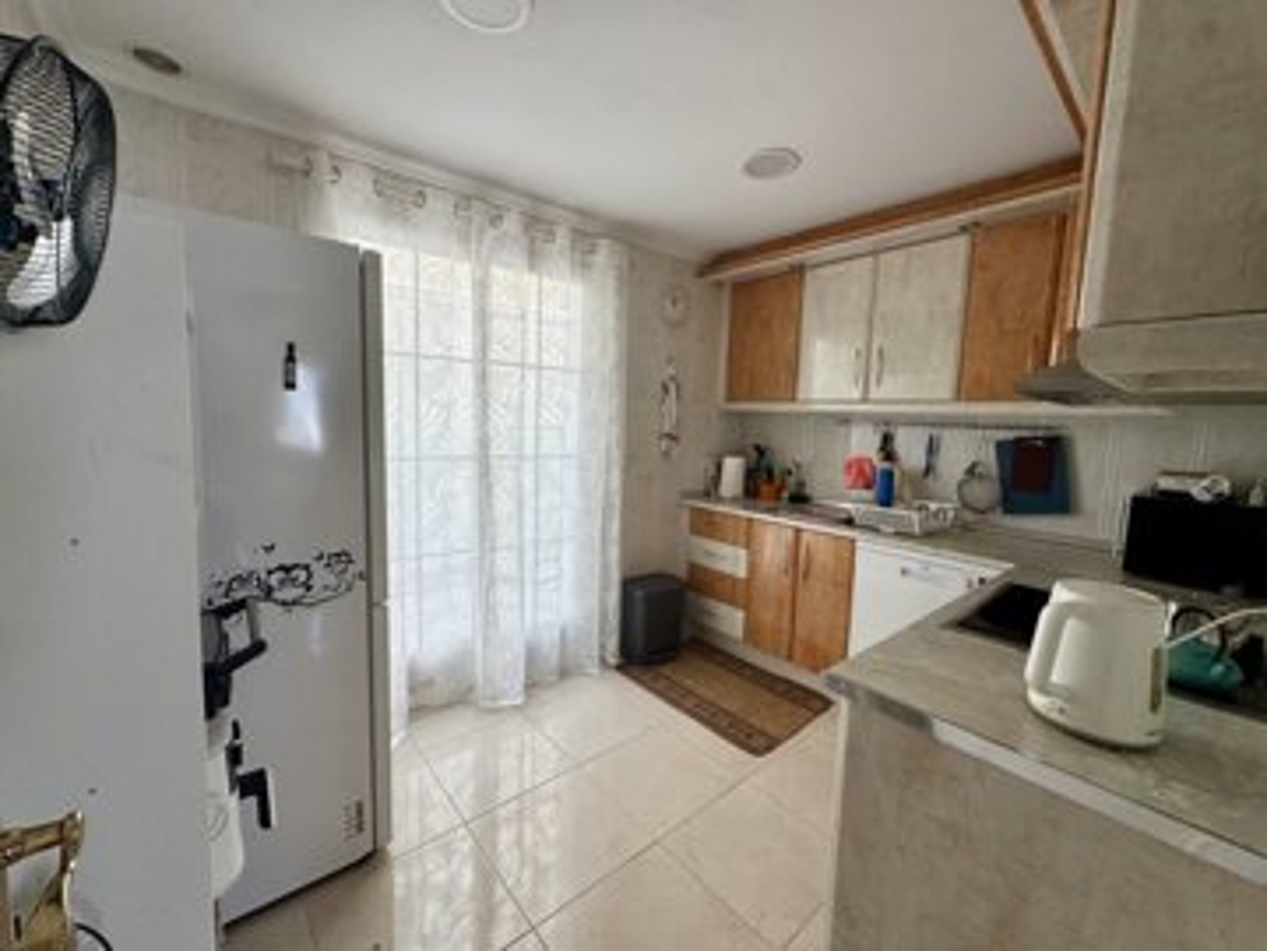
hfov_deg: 102.1
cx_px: 634
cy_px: 476
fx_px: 512
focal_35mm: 14
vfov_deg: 85.7
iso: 40
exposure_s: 1/100
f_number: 2.2
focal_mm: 2.22
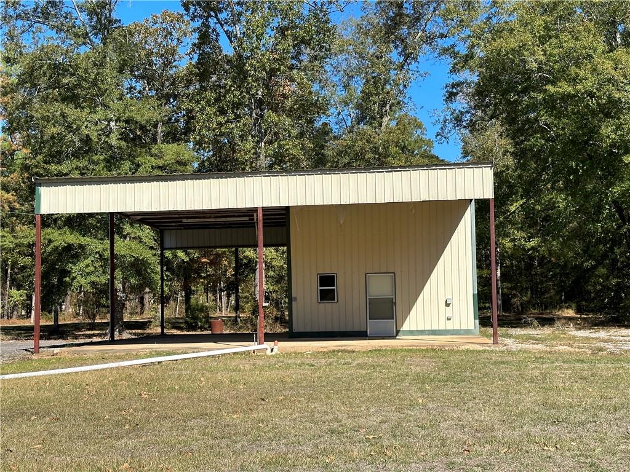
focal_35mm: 48
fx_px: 874
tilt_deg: +4.2
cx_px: 315
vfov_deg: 30.3
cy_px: 236
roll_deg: +1.2
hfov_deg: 39.7
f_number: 1.78
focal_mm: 6.86
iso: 64
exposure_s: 1/3058
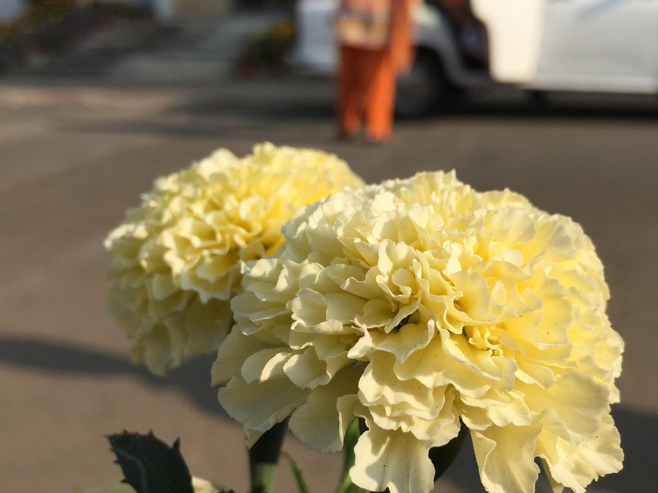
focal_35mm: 40
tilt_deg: -18.7
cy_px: 314
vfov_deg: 35.7
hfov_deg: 46.7
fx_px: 760
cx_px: 374
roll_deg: -1.2
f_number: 2.2
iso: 32
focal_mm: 4.15
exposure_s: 1/2326
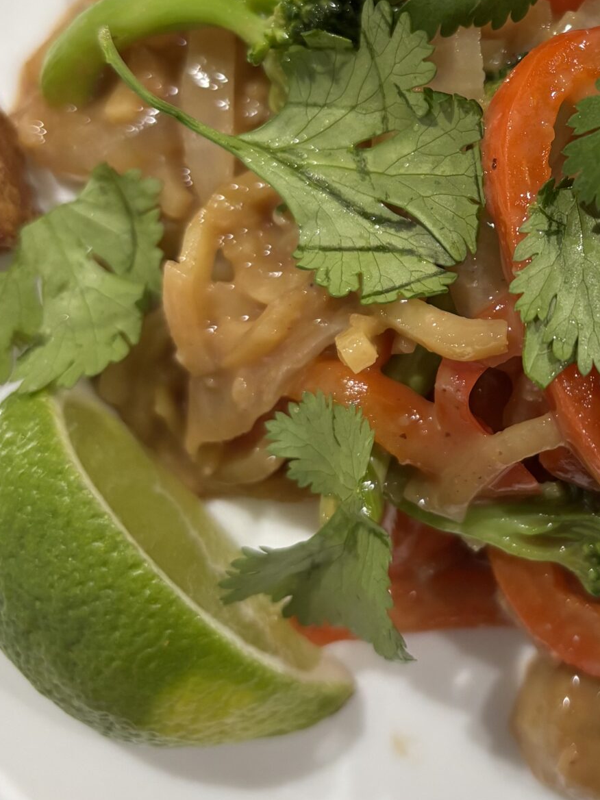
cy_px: 227
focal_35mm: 57
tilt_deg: -65.4
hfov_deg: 24.4
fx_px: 1317
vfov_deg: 33.3
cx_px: 608
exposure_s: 1/60
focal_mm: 5.96
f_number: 1.6
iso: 160
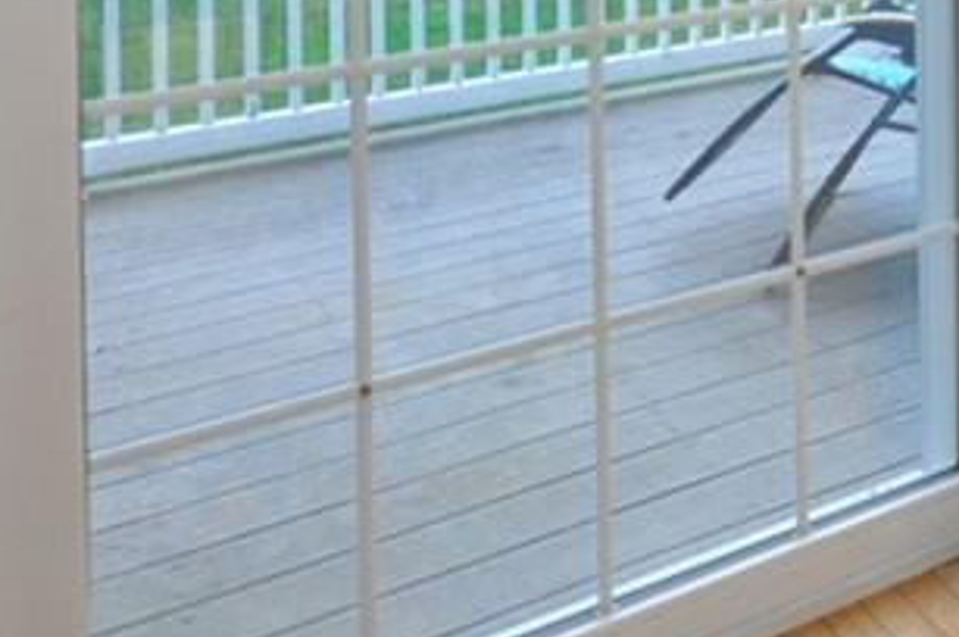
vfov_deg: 22.3
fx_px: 1331
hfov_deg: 37.0
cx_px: 872
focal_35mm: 50
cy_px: -314
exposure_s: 1/160
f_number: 4
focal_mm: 10
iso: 1600
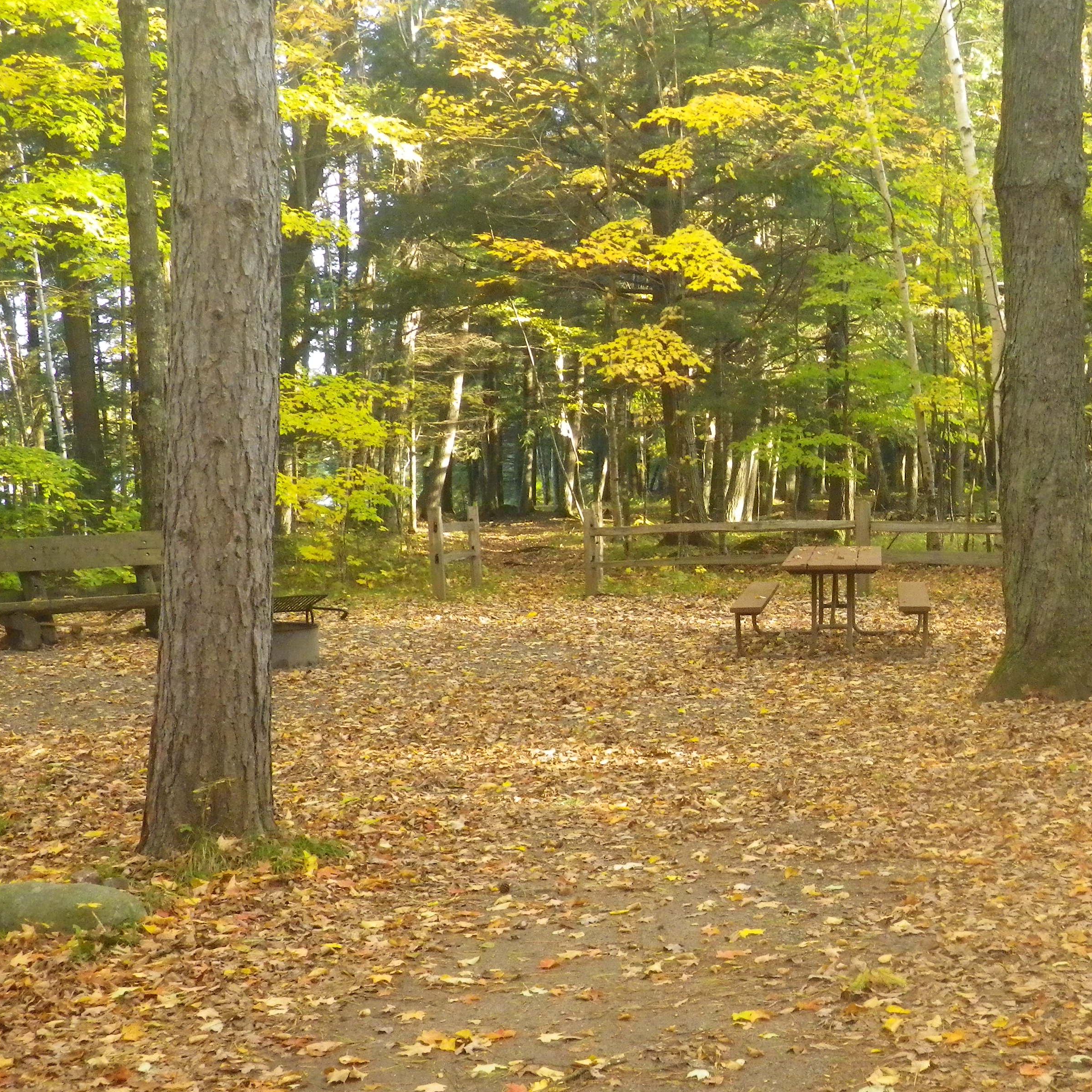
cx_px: 826
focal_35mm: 54
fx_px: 1927
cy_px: 617
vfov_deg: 31.6
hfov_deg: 31.1
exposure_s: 1/50
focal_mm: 6.1
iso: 400
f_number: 3.8
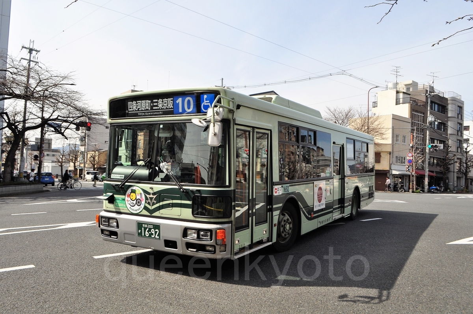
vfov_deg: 43.5
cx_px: 236
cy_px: 157
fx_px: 394
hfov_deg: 62.0
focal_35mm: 30
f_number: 10
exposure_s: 1/320
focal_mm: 20
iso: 200
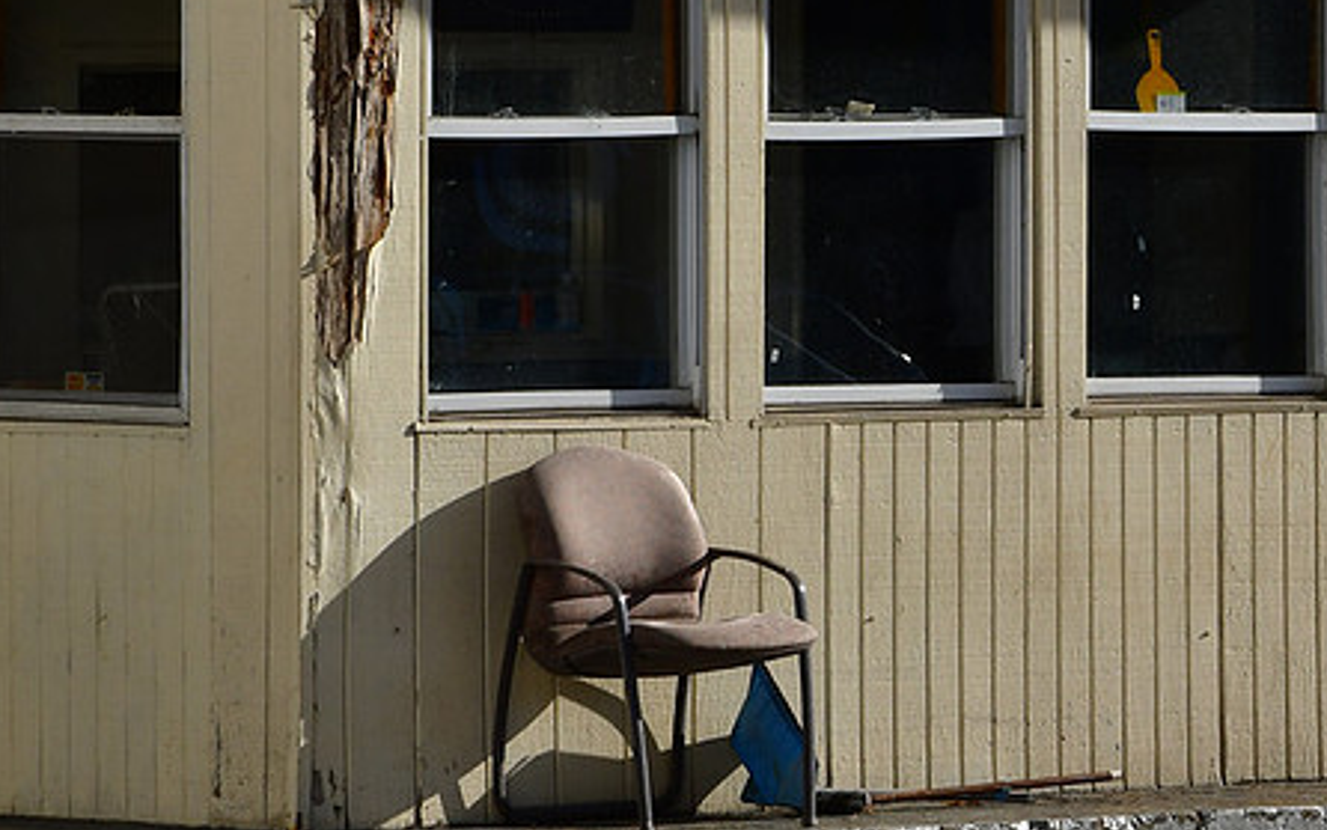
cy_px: 220
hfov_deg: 5.3
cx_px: 863
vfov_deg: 3.3
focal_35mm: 395
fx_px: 14289
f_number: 16
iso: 200
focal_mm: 105
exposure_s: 1/200
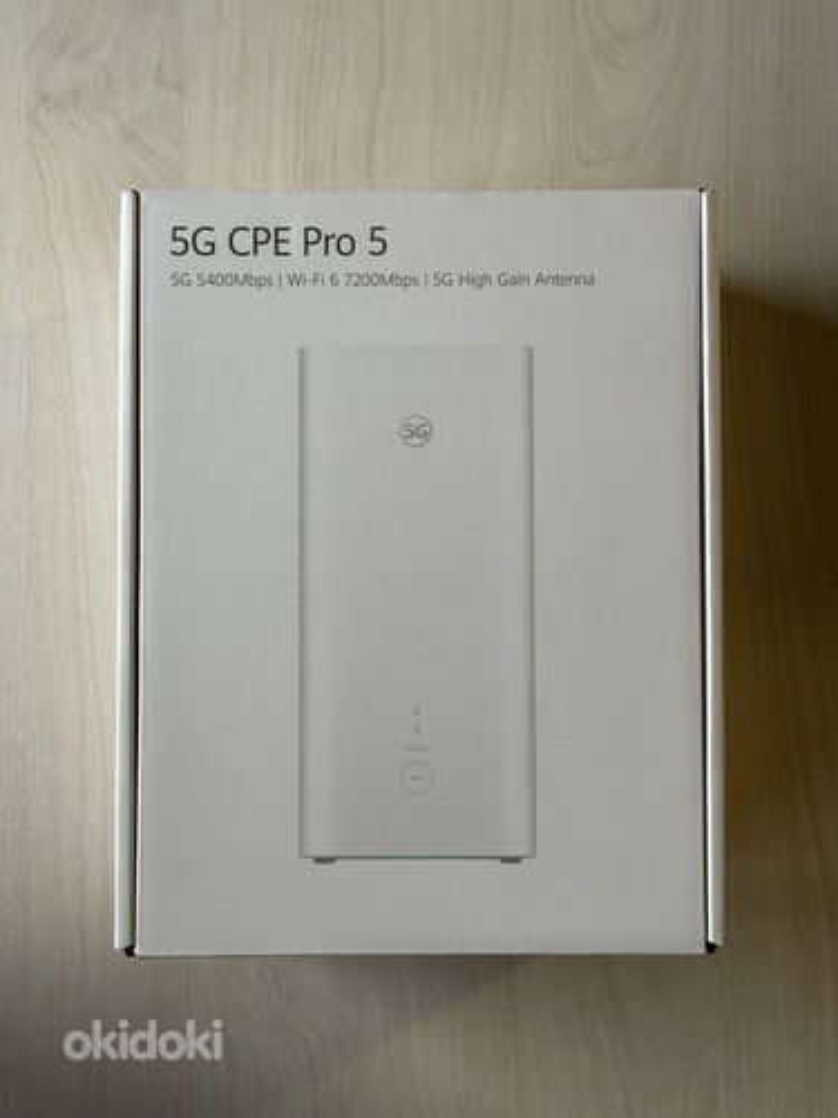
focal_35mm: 48
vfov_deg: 39.7
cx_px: 419
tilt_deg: -87.8
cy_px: 559
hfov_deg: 30.3
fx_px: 1549
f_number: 1.78
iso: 160
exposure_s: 1/60
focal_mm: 6.86
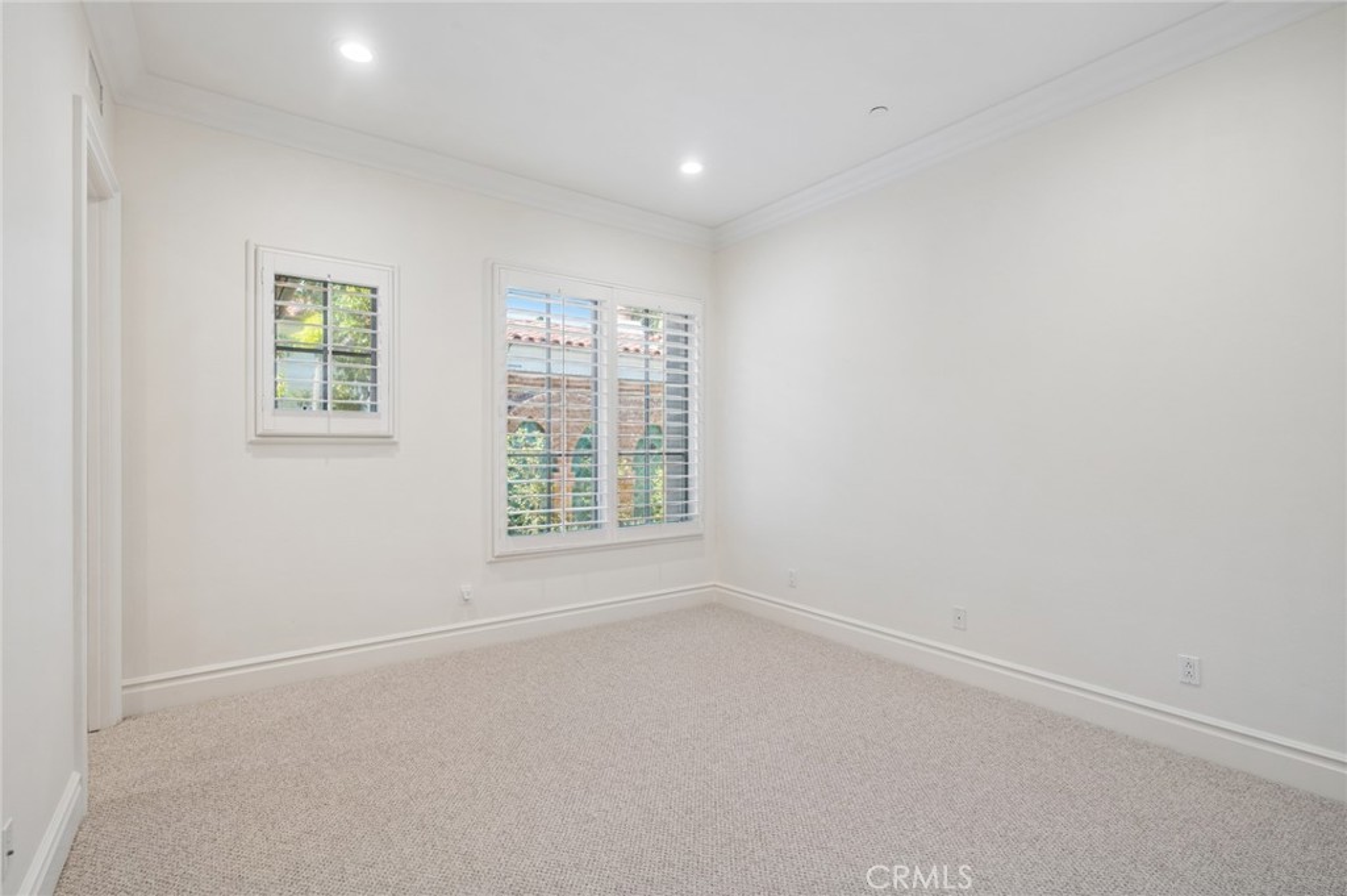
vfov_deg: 73.7
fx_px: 598
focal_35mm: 16
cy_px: 448
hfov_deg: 96.8
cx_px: 674
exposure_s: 1/5
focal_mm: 16
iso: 100
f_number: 9
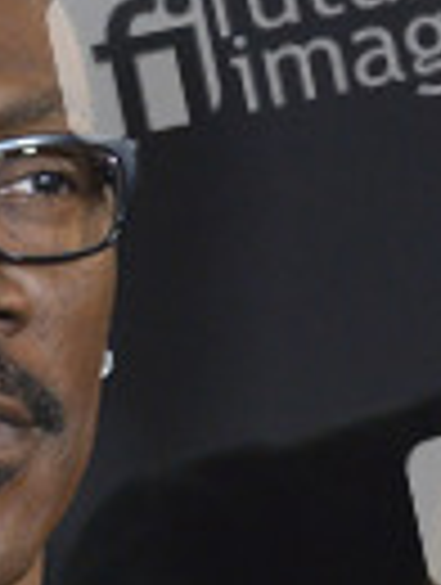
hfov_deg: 2.5
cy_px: 711
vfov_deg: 3.3
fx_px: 9989
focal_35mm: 590
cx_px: -128
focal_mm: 200
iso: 3200
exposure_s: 1/250
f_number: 6.3
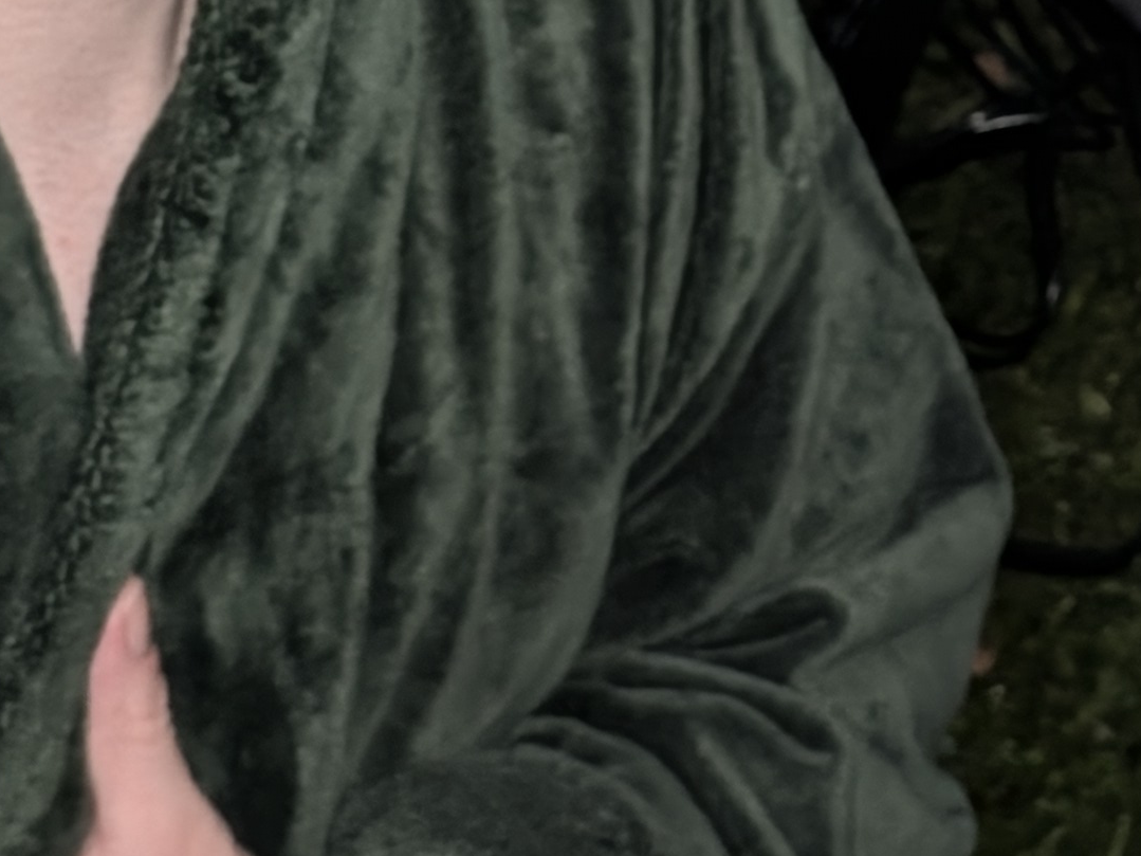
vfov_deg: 15.6
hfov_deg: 20.9
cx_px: 1274
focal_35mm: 89
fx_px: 2933
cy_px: -345
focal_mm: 4.53
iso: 702
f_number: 1.7
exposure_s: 1/30.3
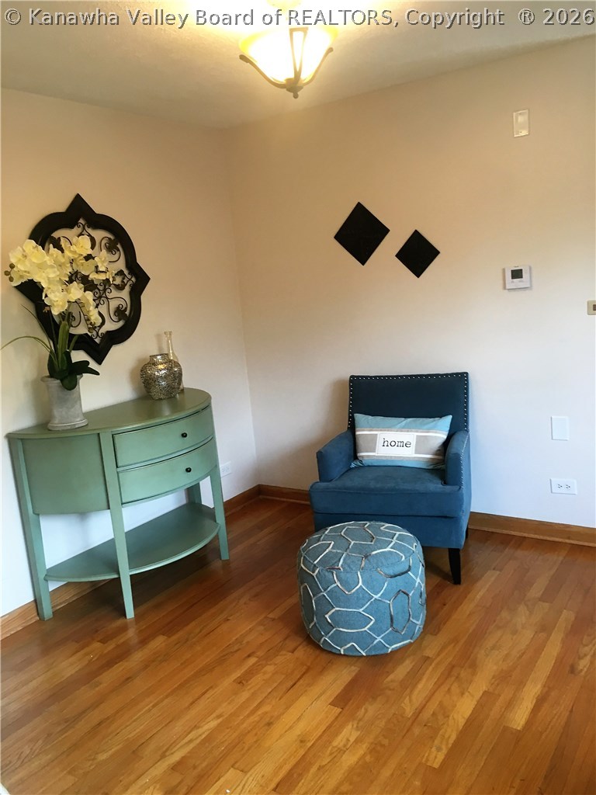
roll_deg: +4.8
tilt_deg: -7.7
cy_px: 398
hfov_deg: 48.2
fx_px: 666
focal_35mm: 29
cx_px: 298
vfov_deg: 61.7
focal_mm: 4.15
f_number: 2.2
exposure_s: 1/30
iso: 80
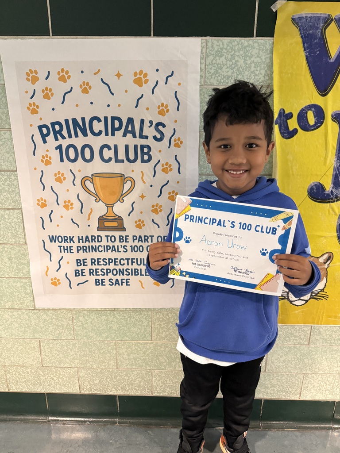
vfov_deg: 71.6
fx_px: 314
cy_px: 226
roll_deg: -1.4
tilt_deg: -16.4
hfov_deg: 56.8
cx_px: 170
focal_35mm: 24
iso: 640
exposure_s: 1/40
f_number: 1.78
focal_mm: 6.76
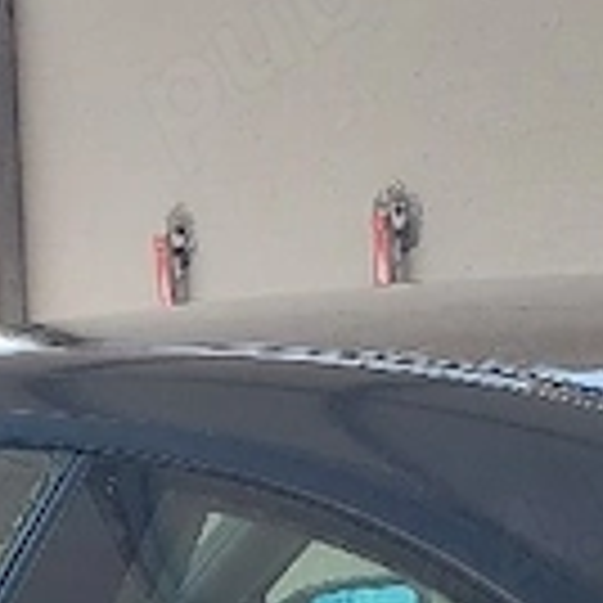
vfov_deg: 11.4
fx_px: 2503
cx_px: -94
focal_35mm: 127
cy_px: 1436
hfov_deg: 13.4
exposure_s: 1/256
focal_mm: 5.23
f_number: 1.8
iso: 40
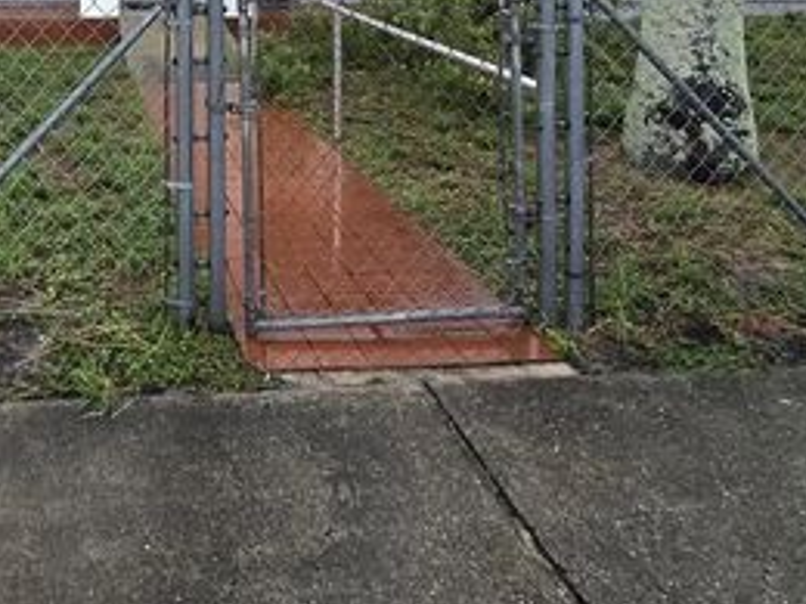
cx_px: 93
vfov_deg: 36.2
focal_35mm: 32
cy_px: -87
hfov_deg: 50.9
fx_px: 745
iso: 50
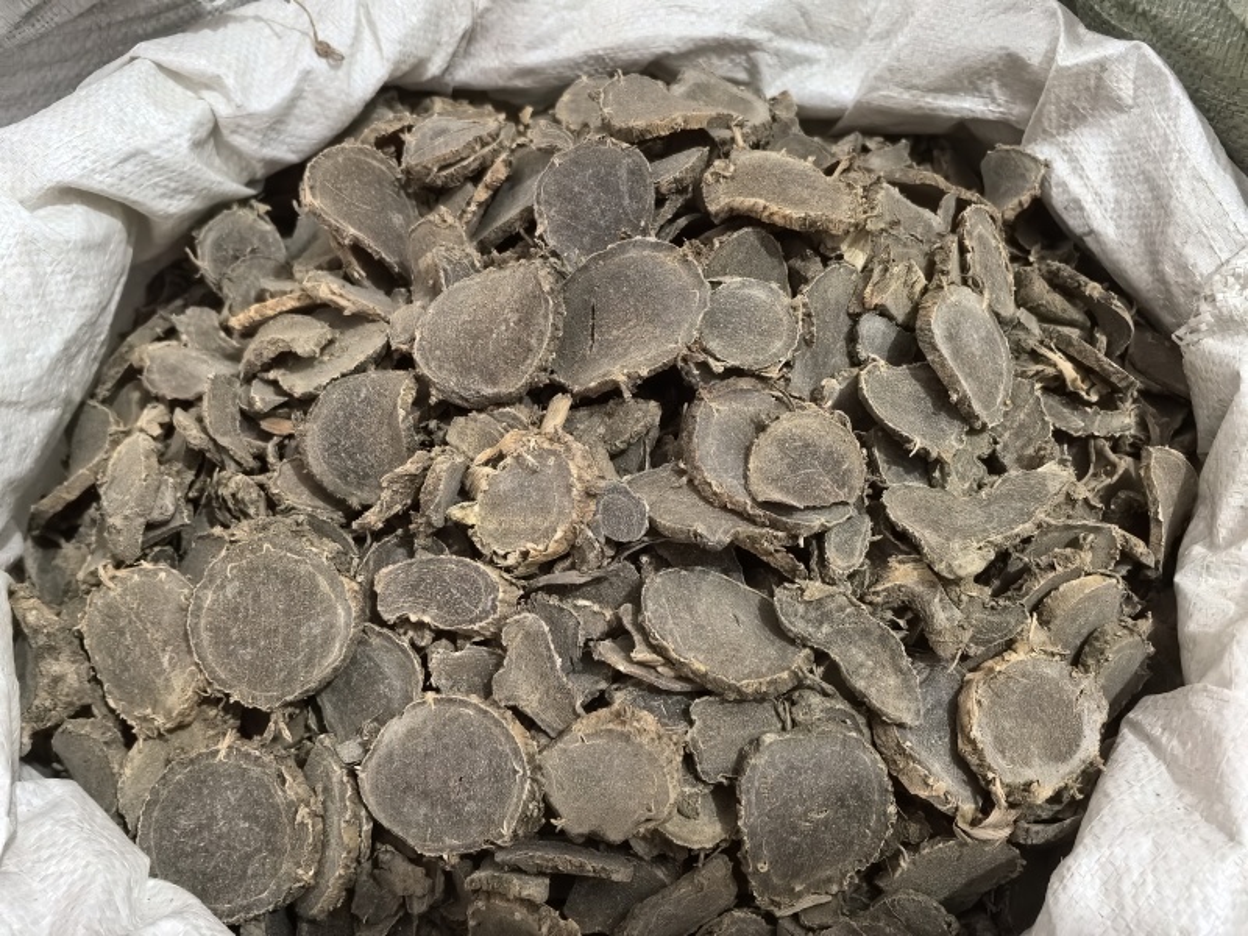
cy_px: 468
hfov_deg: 65.3
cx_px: 624
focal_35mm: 27
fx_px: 973
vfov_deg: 51.4
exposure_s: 1/100
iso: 800
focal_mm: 6.35
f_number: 2
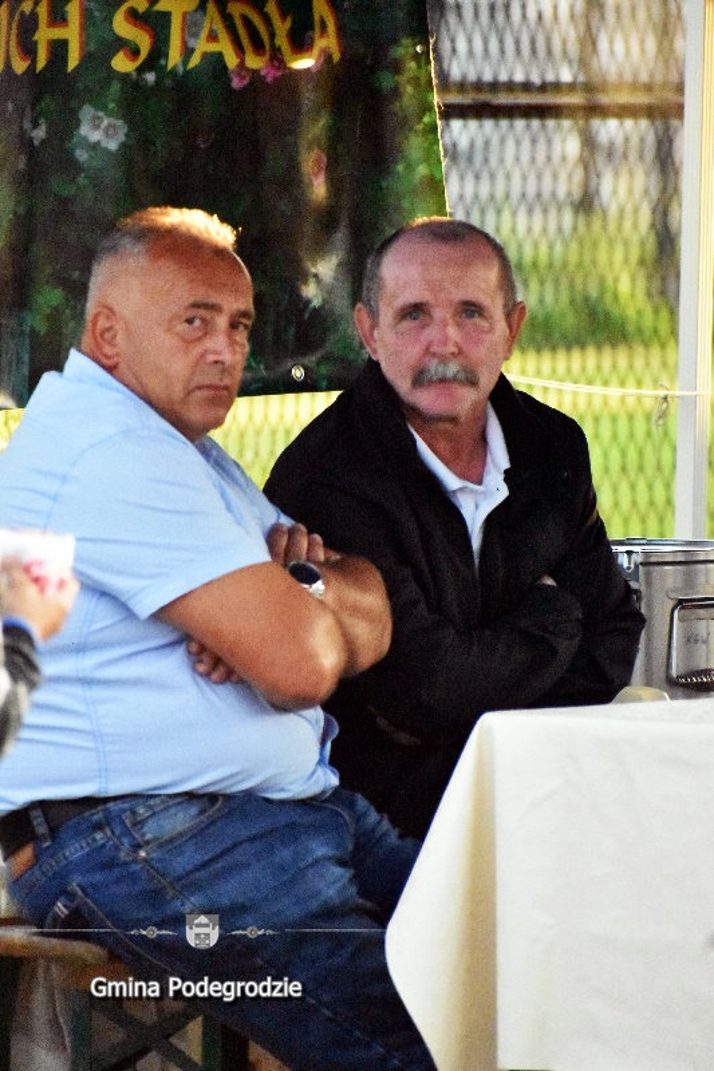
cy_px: 536
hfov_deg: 3.1
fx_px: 13392
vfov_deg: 4.6
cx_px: 357
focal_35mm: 450
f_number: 6.3
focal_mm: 300
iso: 25600
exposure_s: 1/2000
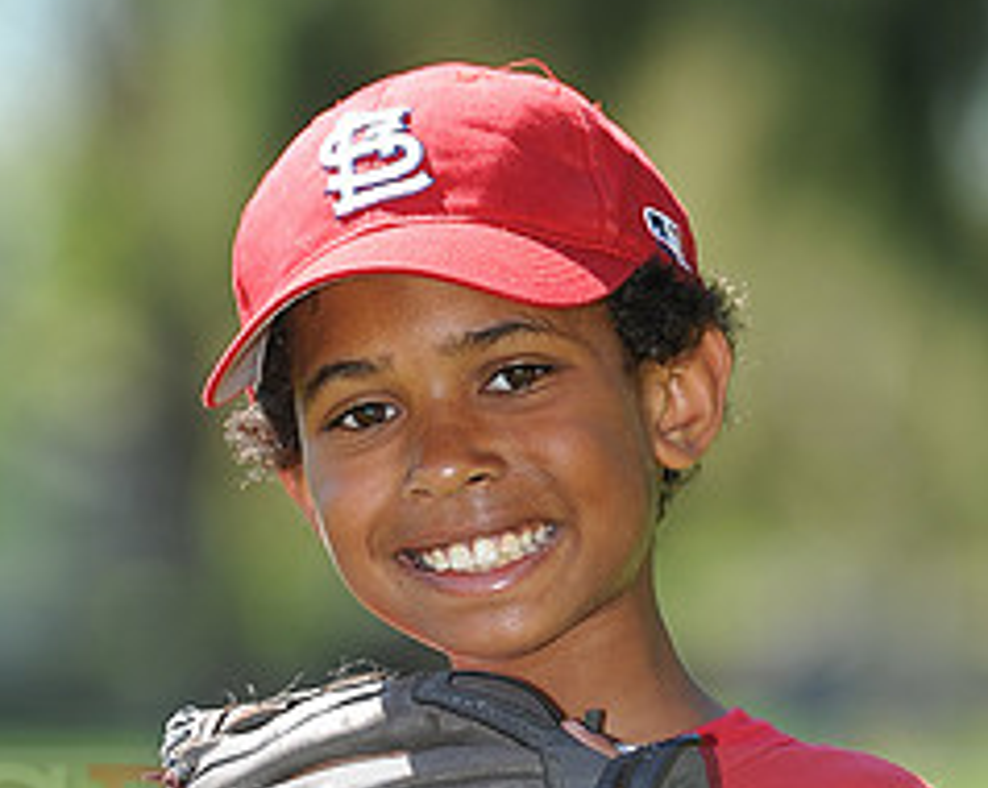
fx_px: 13352
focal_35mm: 457
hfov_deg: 4.2
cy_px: 805
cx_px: 527
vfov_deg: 3.4
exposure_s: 1/500
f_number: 4.5
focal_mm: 200
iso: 200
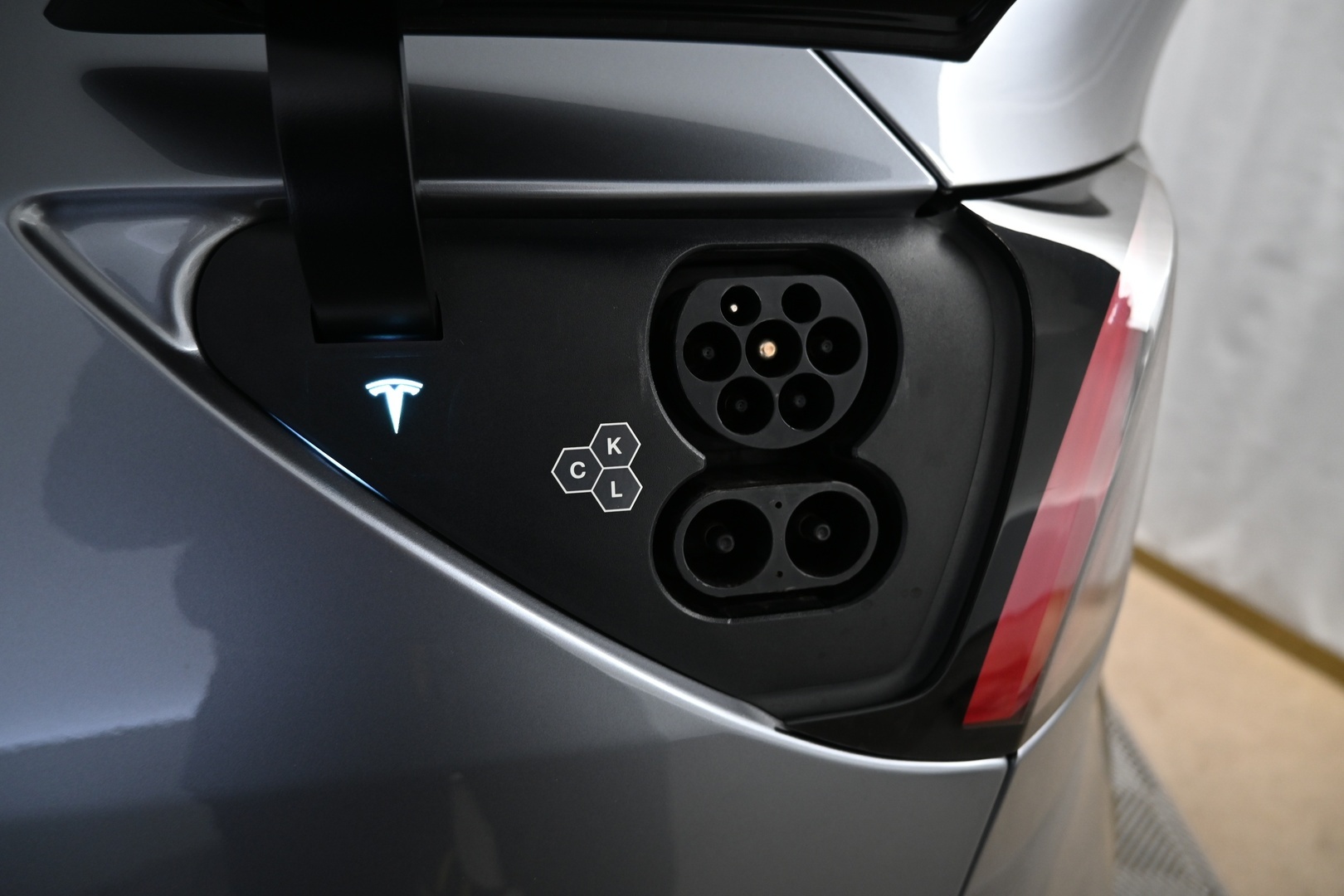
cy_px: 448
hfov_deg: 73.7
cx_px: 672
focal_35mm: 24
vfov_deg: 53.1
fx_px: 896
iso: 560
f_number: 3.5
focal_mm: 16
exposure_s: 1/25
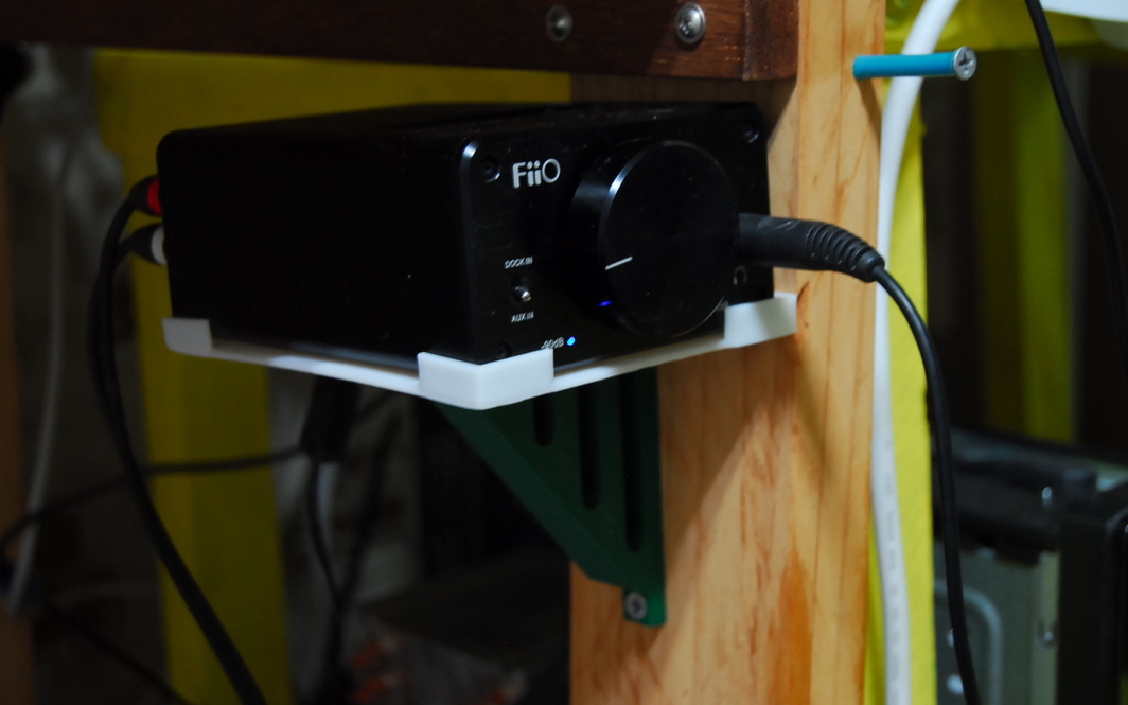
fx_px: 1998
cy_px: 331
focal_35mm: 65
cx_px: 561
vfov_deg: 20.0
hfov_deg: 31.5
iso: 400
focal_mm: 42
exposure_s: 1/5
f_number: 5
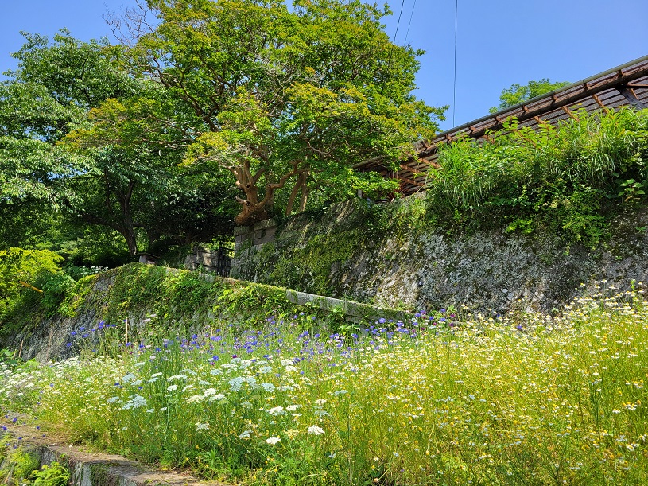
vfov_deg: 53.1
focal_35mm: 26
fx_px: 487
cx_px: 324
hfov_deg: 67.3
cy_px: 243
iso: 40
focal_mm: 5.4
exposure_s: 1/1290
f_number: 1.8
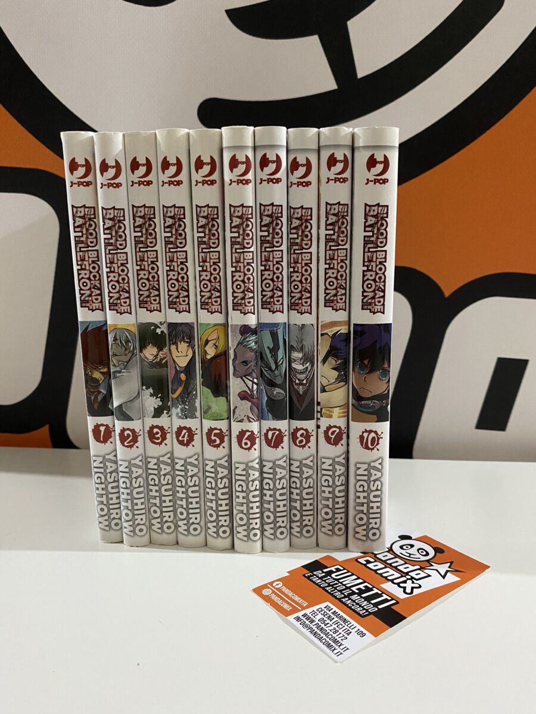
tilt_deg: -10.4
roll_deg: +0.5
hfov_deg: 53.1
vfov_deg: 67.3
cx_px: 268
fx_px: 537
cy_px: 357
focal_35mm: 26
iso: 500
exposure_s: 1/50
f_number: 1.8
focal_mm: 4.25
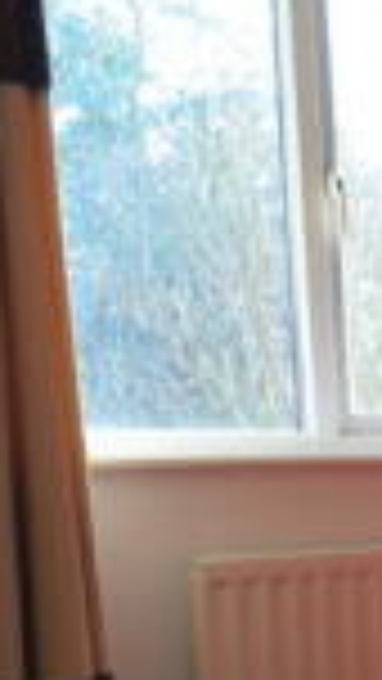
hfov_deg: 12.3
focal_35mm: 68
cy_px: 531
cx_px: 1016
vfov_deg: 30.3
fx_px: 1224
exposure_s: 1/15
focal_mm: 10
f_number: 4
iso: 320
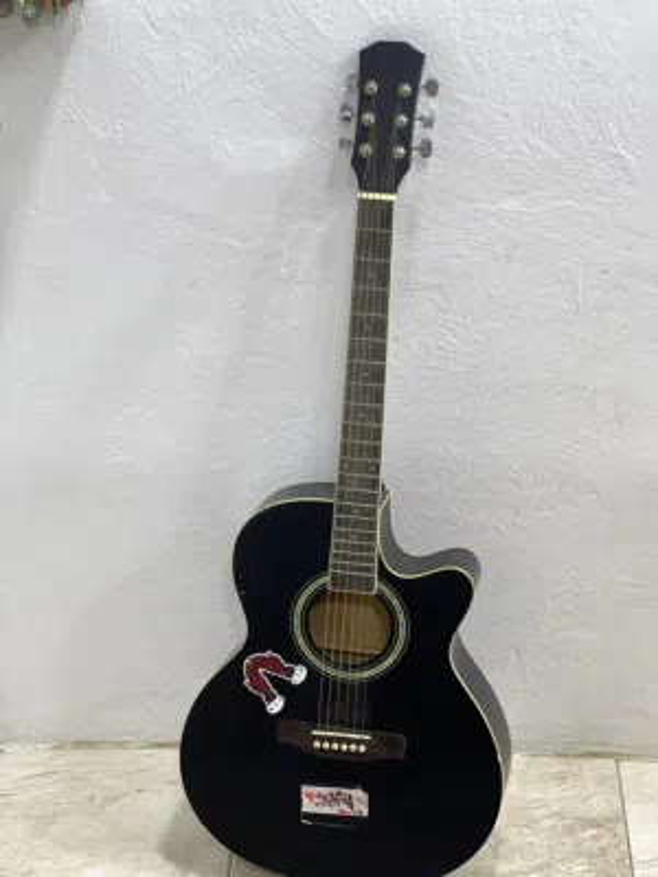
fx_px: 1952
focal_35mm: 77
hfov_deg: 19.1
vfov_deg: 25.3
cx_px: 329
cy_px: 438
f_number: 2.8
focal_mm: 9
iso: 250
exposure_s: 1/40
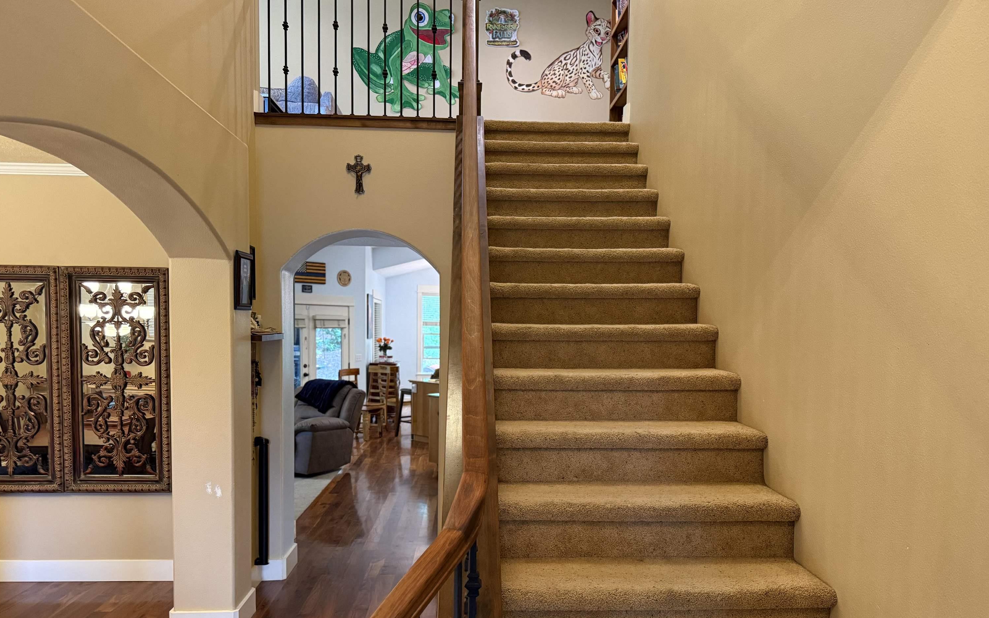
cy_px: 368
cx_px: 501
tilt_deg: -3.0
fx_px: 701
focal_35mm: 26
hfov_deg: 70.4
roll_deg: -0.5
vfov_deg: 47.3
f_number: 1.78
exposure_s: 1/60
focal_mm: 6.76
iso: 500
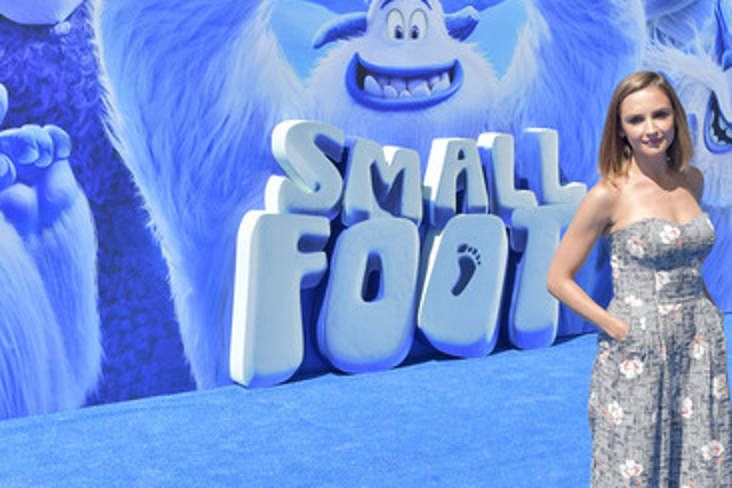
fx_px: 1200
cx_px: 354
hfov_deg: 33.9
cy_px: 196
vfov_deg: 23.0
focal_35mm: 59
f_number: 7.1
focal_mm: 48
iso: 200
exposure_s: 1/250
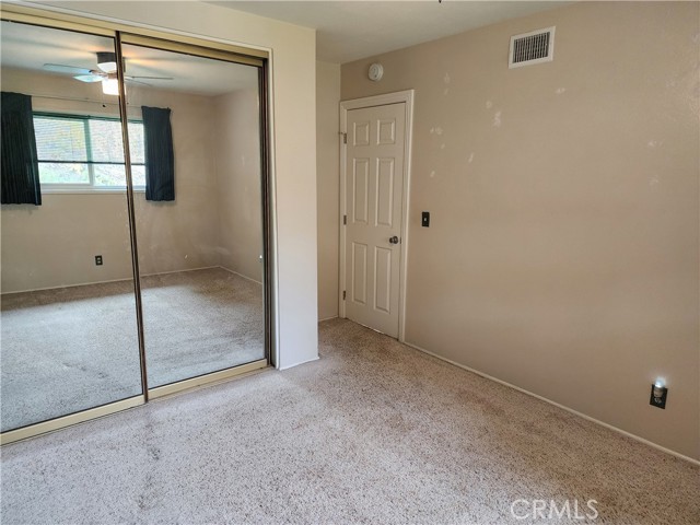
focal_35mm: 23
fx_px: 465
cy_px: 262
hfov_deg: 73.9
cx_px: 350
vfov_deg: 58.9
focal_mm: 6.4
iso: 640
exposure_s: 1/120
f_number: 1.8
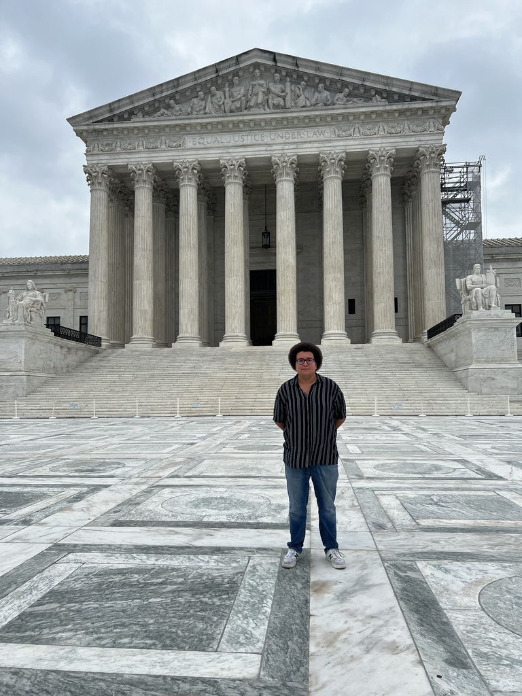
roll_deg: -0.6
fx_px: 523
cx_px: 261
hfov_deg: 53.1
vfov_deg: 67.3
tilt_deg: +4.5
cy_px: 348
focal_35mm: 26
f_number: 1.5
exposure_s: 1/1698
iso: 50
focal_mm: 5.7
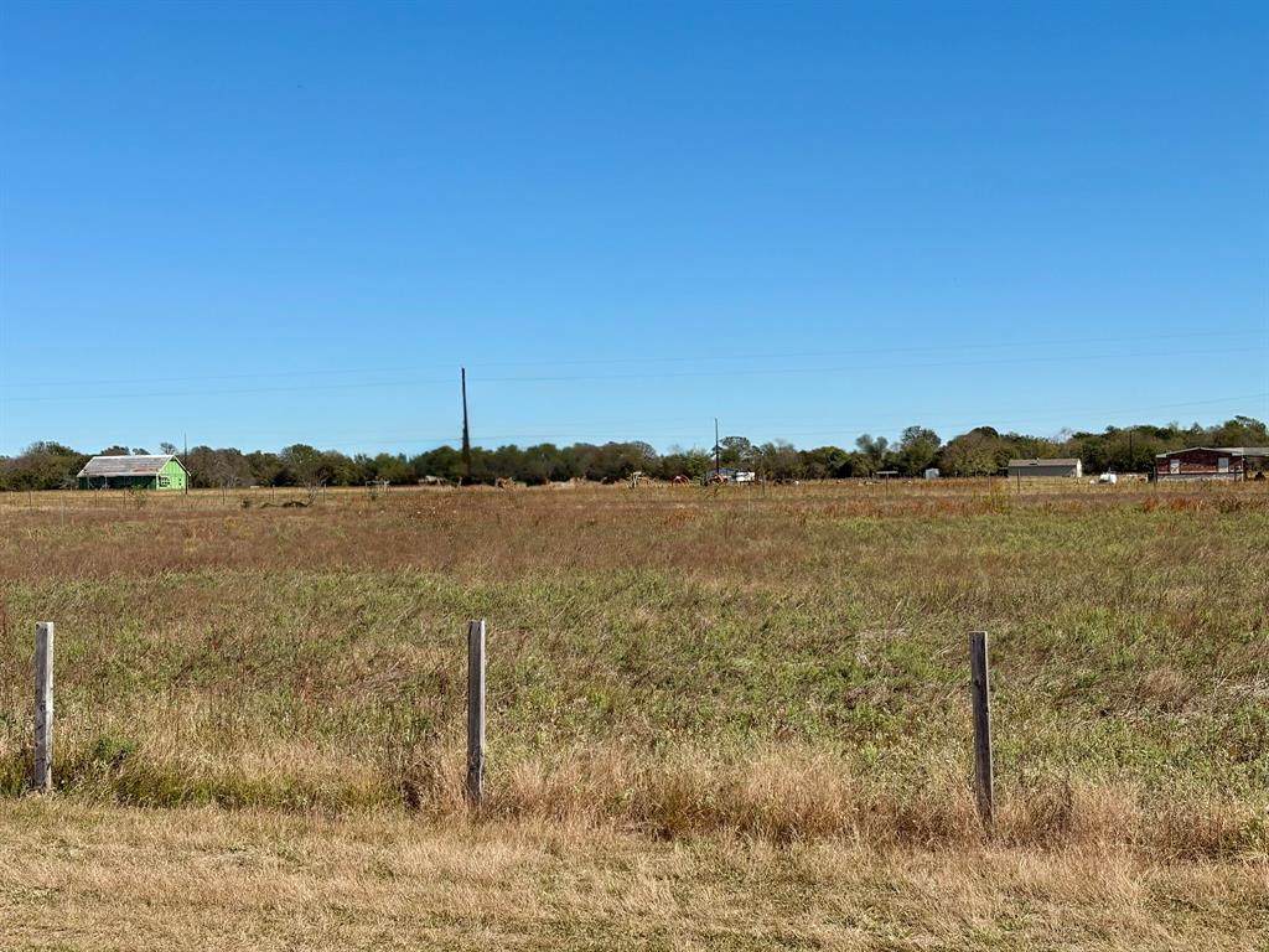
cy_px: 476
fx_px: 1906
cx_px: 634
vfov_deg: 28.0
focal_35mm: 52
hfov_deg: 36.8
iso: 40
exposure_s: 1/4065
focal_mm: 5.96
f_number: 1.6
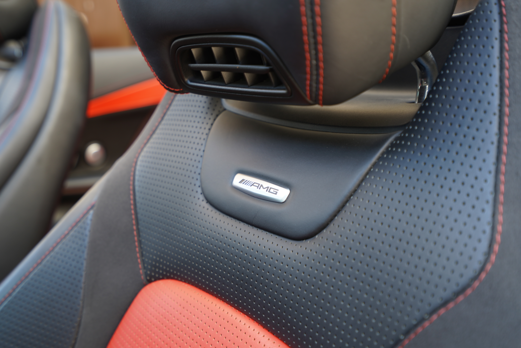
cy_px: 174
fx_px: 506
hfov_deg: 54.4
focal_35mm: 35
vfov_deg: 37.9
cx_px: 260
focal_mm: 35
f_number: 4
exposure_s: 1/60
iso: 160
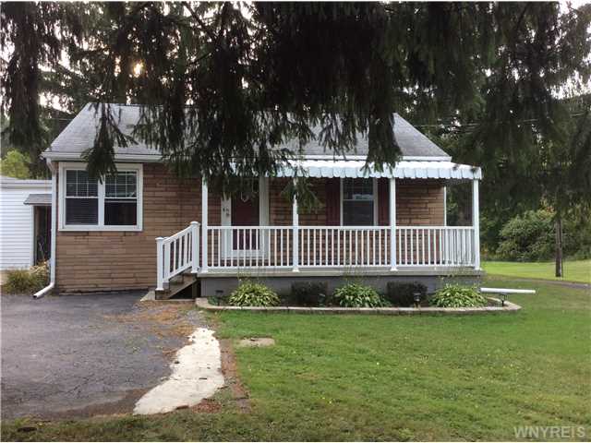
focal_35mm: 32
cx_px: 296
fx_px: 546
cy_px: 222
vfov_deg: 44.2
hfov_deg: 56.8
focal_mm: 3.3
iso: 32
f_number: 2.4
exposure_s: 1/147
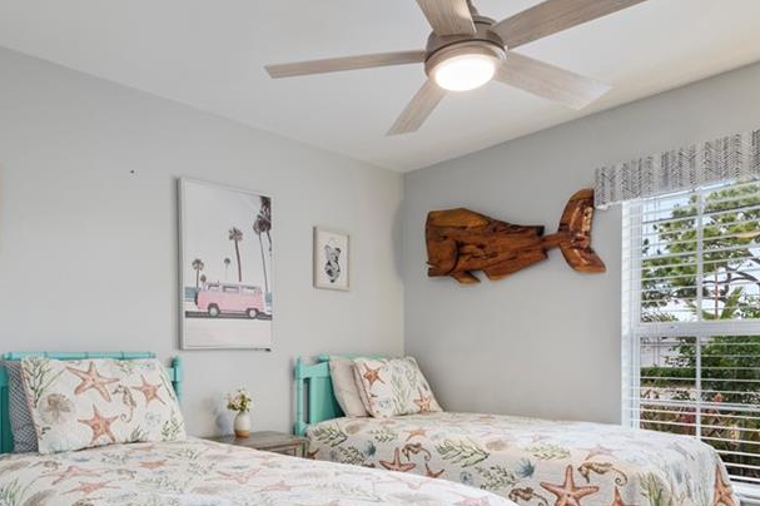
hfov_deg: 67.1
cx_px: 329
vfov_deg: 46.7
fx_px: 570
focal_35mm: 27
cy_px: 356
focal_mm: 16
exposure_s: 1/8
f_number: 10
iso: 640
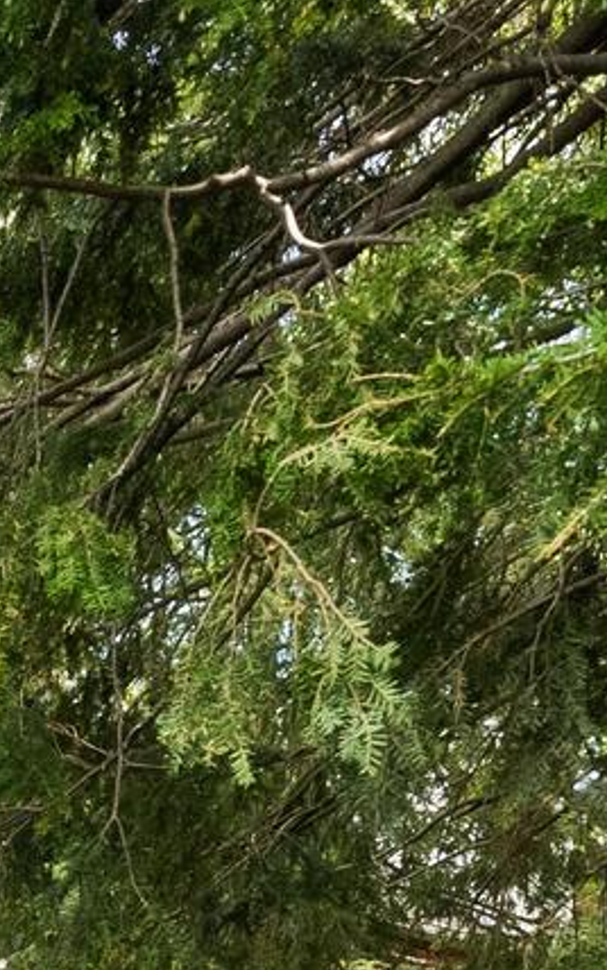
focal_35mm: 78
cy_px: 1132
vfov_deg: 24.3
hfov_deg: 14.1
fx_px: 2062
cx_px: -605
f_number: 9
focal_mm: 16
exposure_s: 1/250
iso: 400
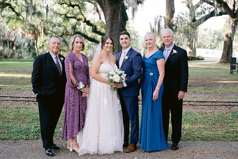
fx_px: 334
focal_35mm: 50
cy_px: 80
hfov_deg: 39.3
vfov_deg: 26.8
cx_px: 119
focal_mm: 50
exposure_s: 1/400
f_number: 2.8
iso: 400
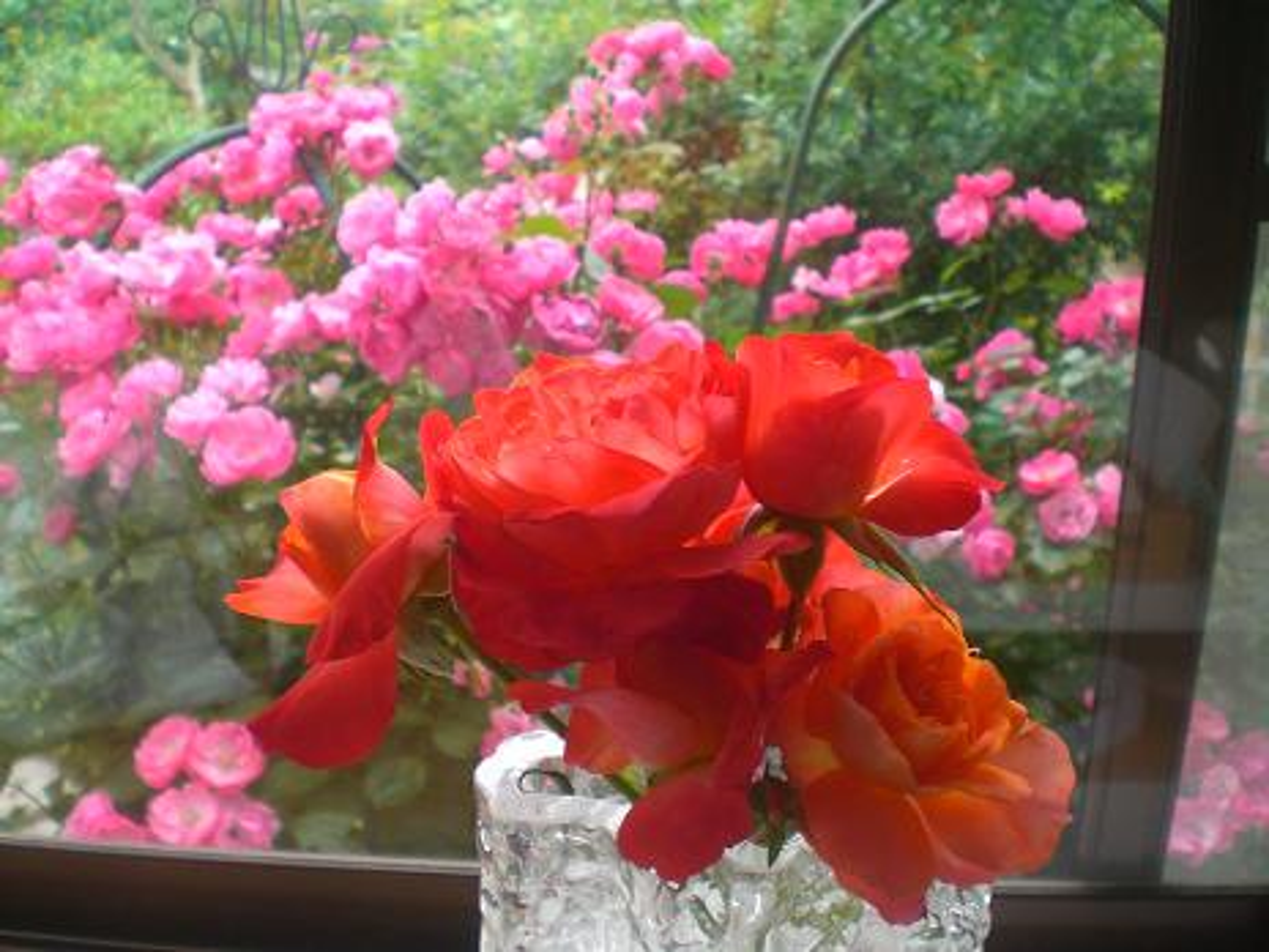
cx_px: 634
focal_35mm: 38
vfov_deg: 37.7
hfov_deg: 49.0
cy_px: 476
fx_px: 1393
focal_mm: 6.3
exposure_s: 1/160
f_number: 3.1
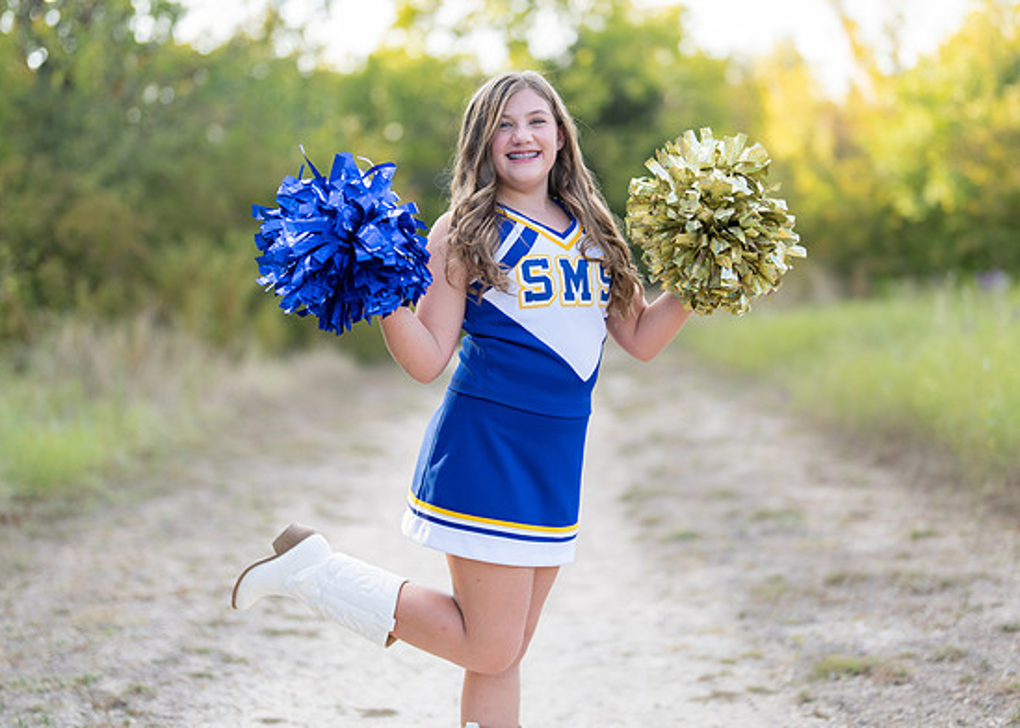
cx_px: 530
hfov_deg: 30.8
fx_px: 1854
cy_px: 301
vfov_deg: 22.2
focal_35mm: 64
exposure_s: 1/1000
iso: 100
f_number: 1.2
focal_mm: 50
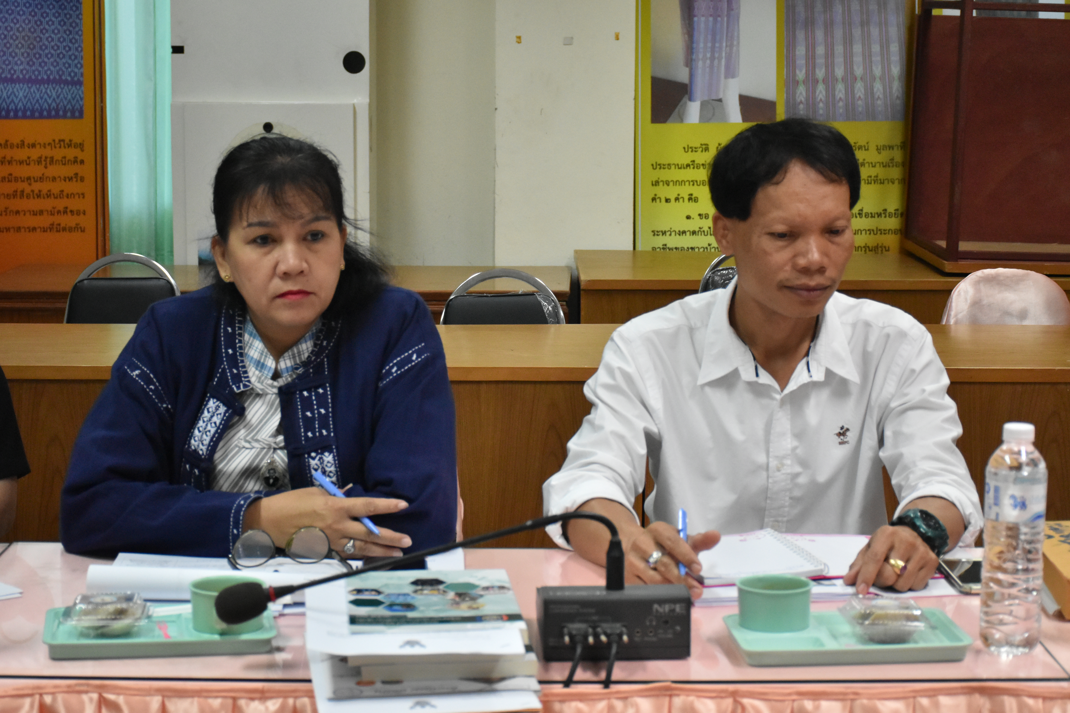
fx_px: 2140
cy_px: 356
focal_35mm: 72
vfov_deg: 18.9
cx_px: 535
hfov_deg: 28.1
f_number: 6.3
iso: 2500
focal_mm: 48
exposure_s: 1/250
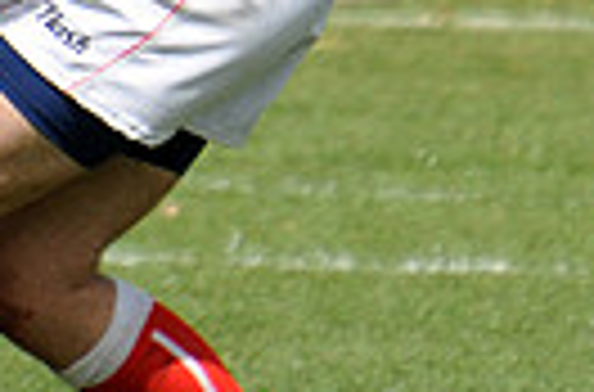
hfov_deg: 1.0
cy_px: -151
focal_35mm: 1984
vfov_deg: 0.7
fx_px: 32619
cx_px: 166
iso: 250
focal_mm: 300
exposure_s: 1/800
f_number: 5.6
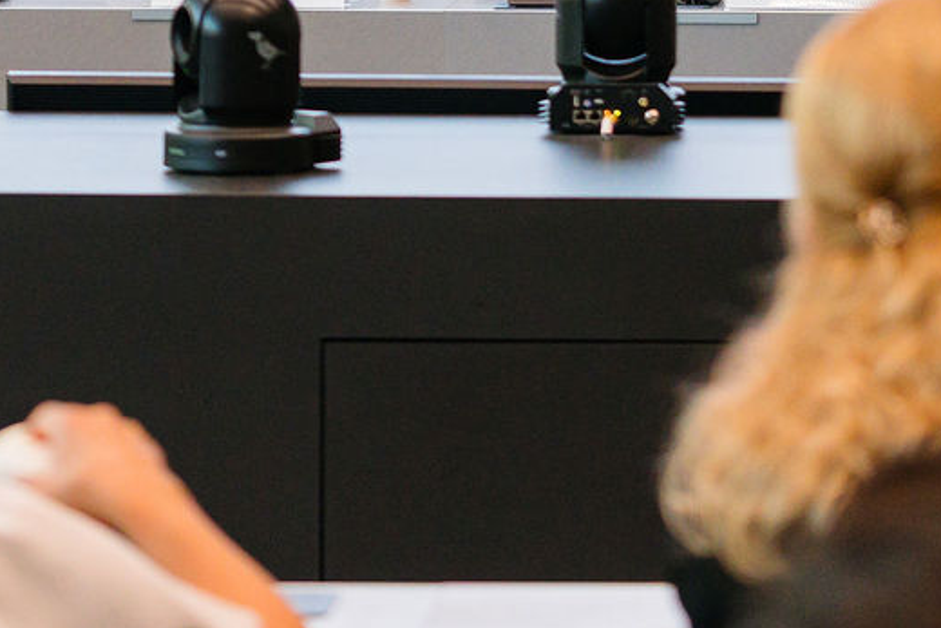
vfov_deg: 4.9
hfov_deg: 7.4
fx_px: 7216
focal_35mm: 276
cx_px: 762
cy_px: -318
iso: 2000
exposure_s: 1/320
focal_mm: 70
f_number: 2.8
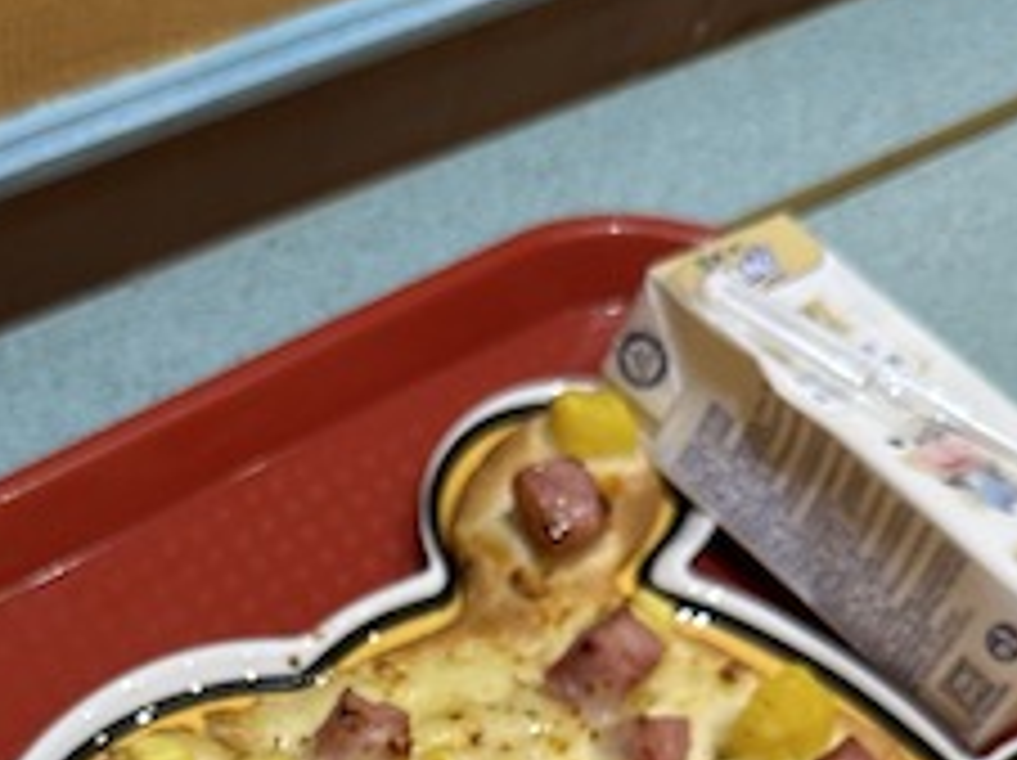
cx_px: 266
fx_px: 1996
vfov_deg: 19.2
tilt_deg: -58.4
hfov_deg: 28.2
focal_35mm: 68
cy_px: 1097
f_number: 1.78
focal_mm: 6.86
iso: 200
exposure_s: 1/100
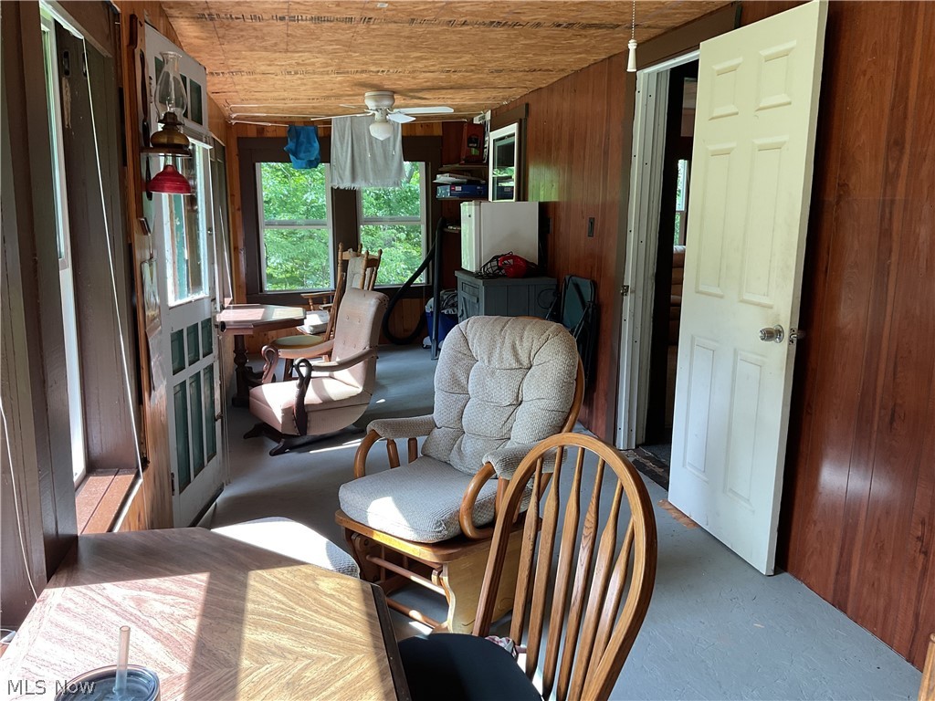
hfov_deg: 61.7
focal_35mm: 29
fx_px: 783
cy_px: 350
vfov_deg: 48.2
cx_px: 468
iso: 64
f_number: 1.8
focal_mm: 3
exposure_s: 1/120
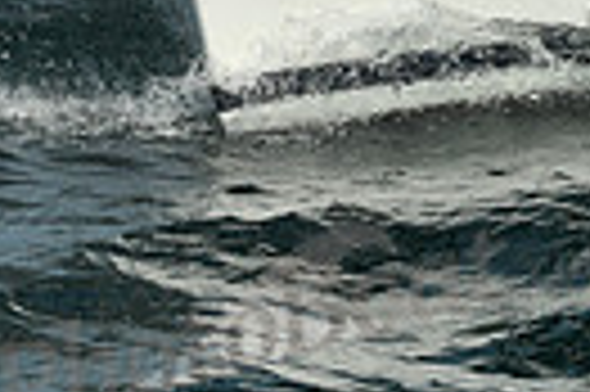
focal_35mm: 310
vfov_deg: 4.4
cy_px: -439
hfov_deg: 6.6
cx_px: 865
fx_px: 5074
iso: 320
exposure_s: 1/1000
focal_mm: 70
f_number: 11
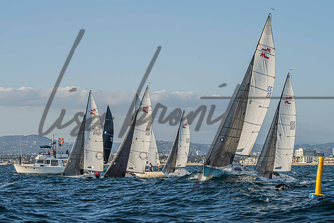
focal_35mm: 94
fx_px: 869
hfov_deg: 21.7
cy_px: 100
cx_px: 177
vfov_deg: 14.6
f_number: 8
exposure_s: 1/1000
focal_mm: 70
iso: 400
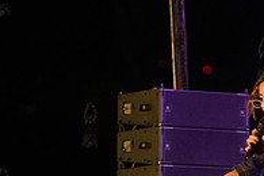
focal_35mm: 467
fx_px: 3424
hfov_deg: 4.4
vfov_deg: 2.9
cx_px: 264
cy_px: 189
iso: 6400
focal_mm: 155
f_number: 3.5
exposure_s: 1/400
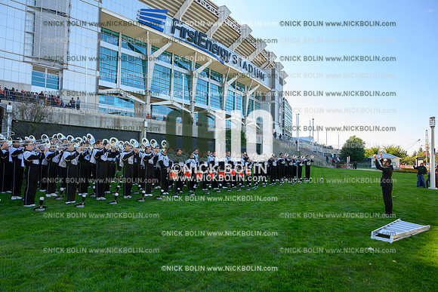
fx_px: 292
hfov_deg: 73.7
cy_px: 146
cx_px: 219
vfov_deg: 53.2
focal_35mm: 24
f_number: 8
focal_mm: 24
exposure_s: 1/640
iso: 800
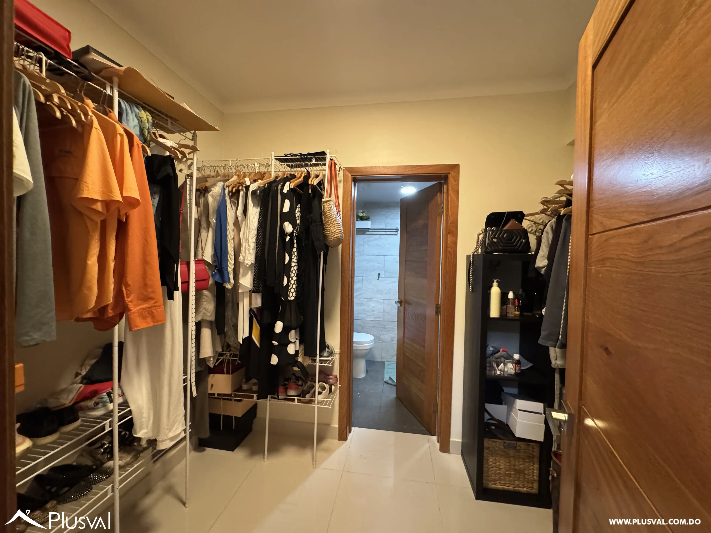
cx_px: 356
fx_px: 288
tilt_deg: -2.0
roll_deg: -1.0
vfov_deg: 85.7
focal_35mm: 14
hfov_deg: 102.1
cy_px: 266
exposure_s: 1/60
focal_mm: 2.22
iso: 1250
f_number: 2.2
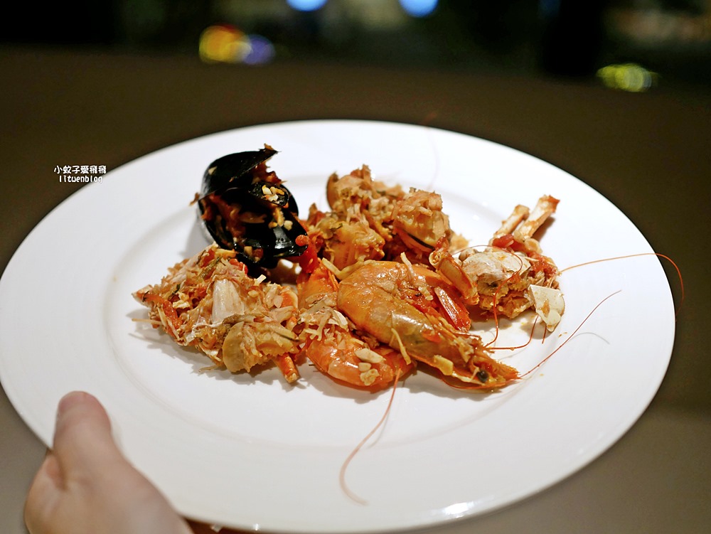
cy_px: 267
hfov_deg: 38.2
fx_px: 1027
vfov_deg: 29.1
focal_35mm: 50
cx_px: 356
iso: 400
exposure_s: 1/125
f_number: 1.8
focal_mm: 25
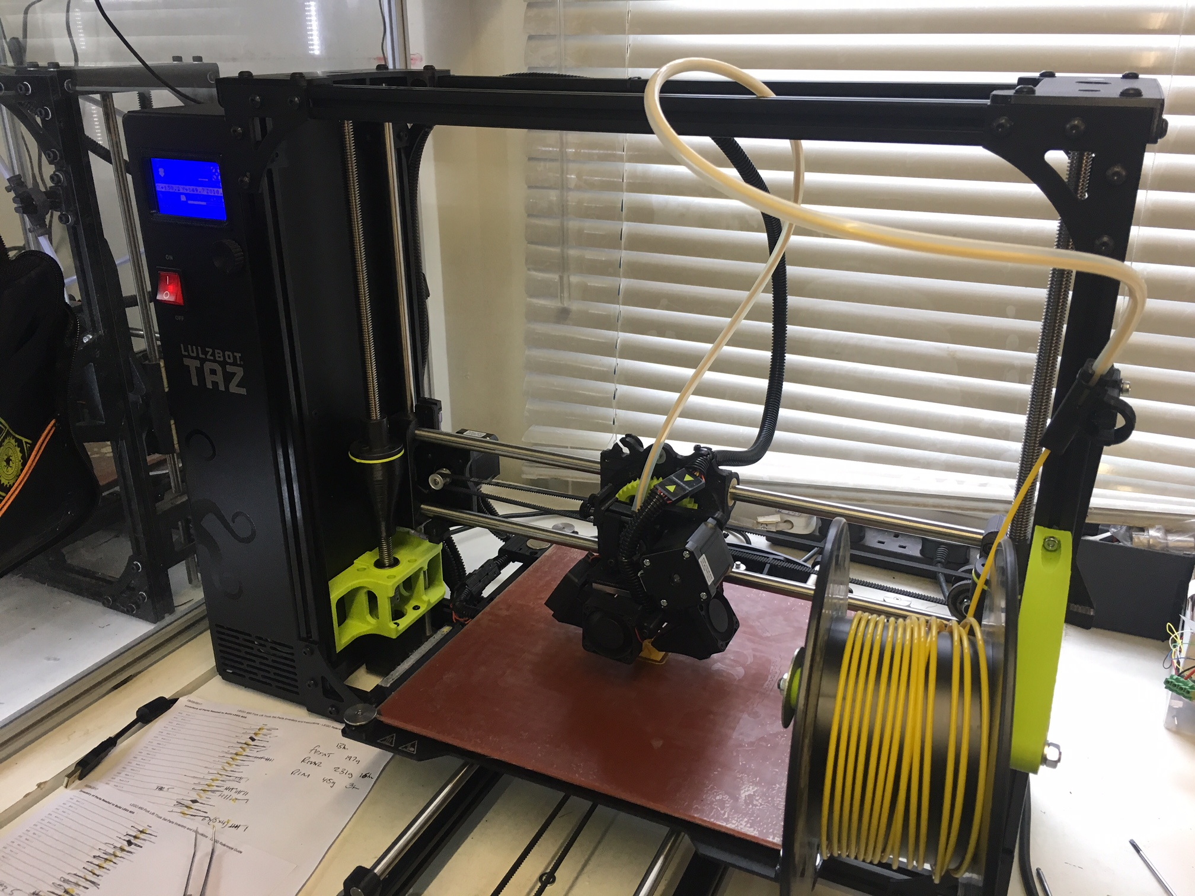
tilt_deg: -21.6
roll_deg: +0.3
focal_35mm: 29
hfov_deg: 61.7
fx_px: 1001
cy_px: 448
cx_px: 598
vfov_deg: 48.2
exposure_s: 1/33
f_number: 2.2
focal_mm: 4.15
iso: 50
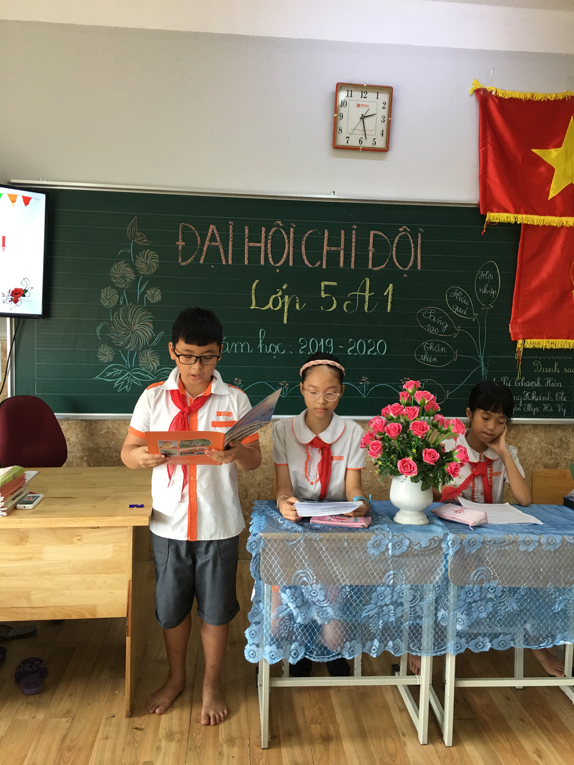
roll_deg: -2.4
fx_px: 641
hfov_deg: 48.2
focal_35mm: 29
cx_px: 287
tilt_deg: -4.0
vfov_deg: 61.7
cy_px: 382
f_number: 2.2
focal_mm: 4.15
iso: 64
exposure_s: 1/33
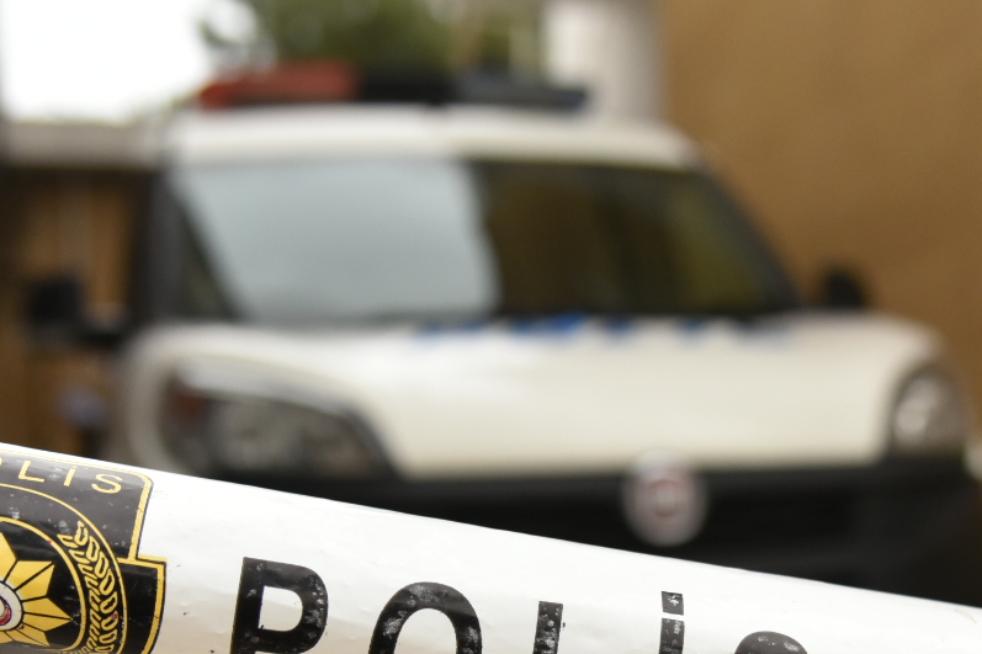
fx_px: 1718
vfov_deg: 21.0
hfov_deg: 31.9
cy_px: 612
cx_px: 522
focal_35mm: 63
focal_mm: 31
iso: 2000
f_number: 4
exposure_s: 1/4000
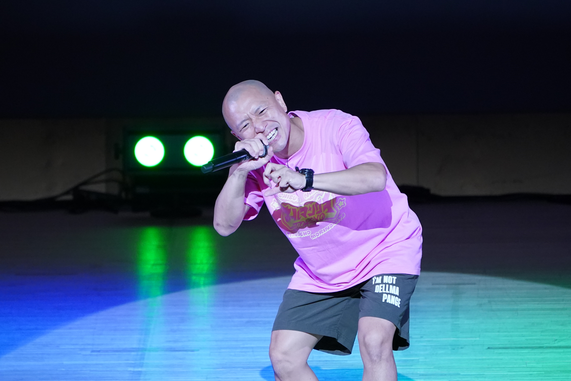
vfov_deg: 2.3
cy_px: 190
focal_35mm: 600
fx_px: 9516
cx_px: 286
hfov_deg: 3.4
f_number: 5.6
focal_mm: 400
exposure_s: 1/320
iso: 5000
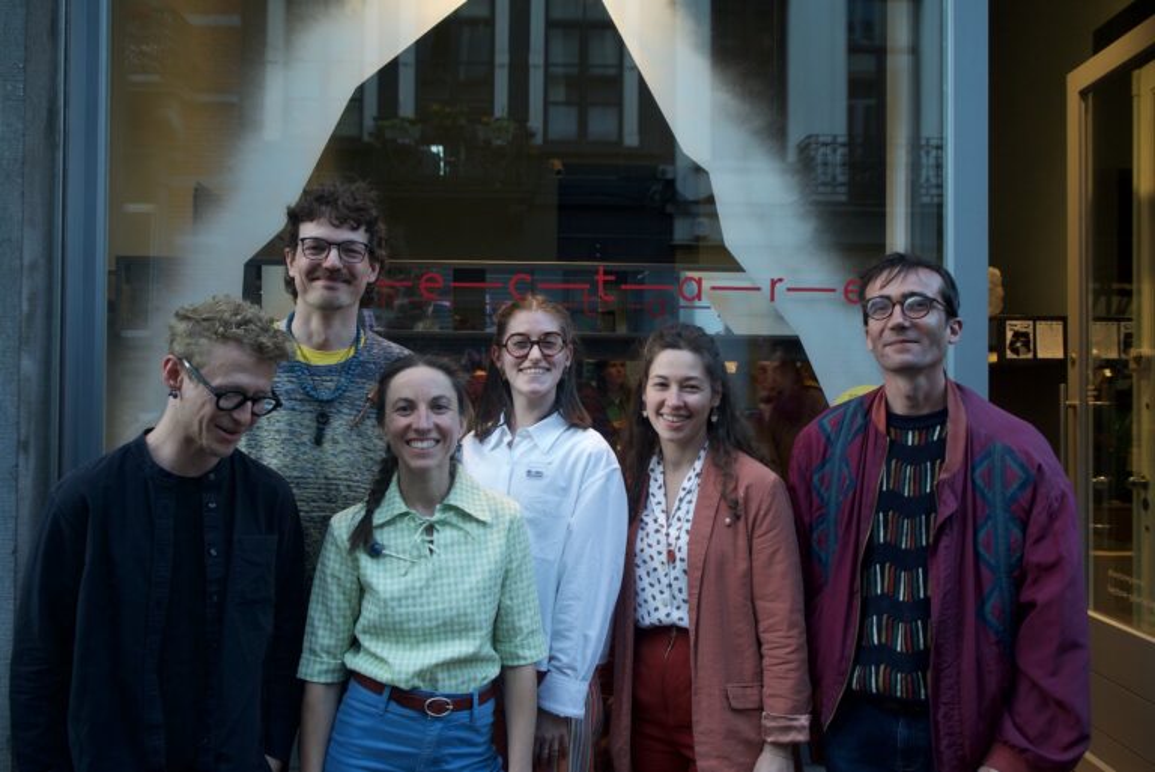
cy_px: 386
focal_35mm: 31
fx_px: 995
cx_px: 578
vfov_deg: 42.4
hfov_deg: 60.3
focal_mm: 31
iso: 1600
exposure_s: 1/60
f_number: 6.3
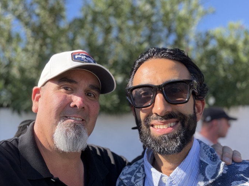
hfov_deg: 52.5
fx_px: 252
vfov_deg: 40.6
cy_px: 102
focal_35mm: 35
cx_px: 108
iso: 32
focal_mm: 2.71
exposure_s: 1/365
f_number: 1.9
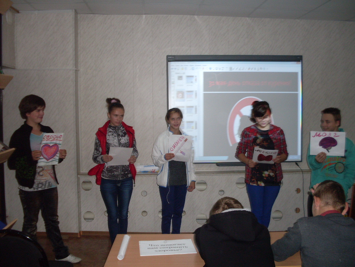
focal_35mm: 38
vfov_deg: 37.7
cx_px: 178
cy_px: 134
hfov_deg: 49.0
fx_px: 390
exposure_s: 1/45
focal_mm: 6.3
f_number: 2.8
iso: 100
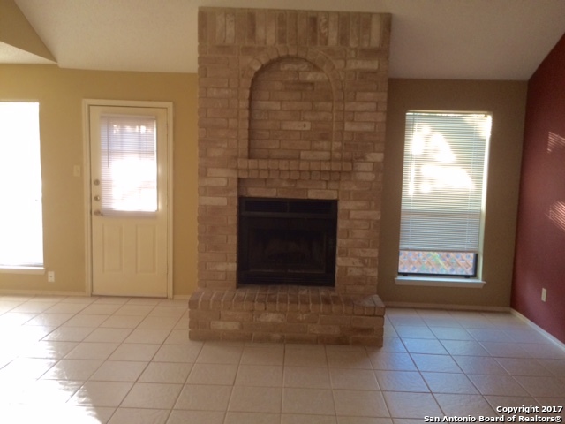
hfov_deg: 61.7
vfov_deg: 48.2
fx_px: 473
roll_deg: -1.5
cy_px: 212
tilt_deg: -6.1
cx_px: 282
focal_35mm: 29
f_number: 2.2
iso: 125
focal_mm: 4.15
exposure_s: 1/30
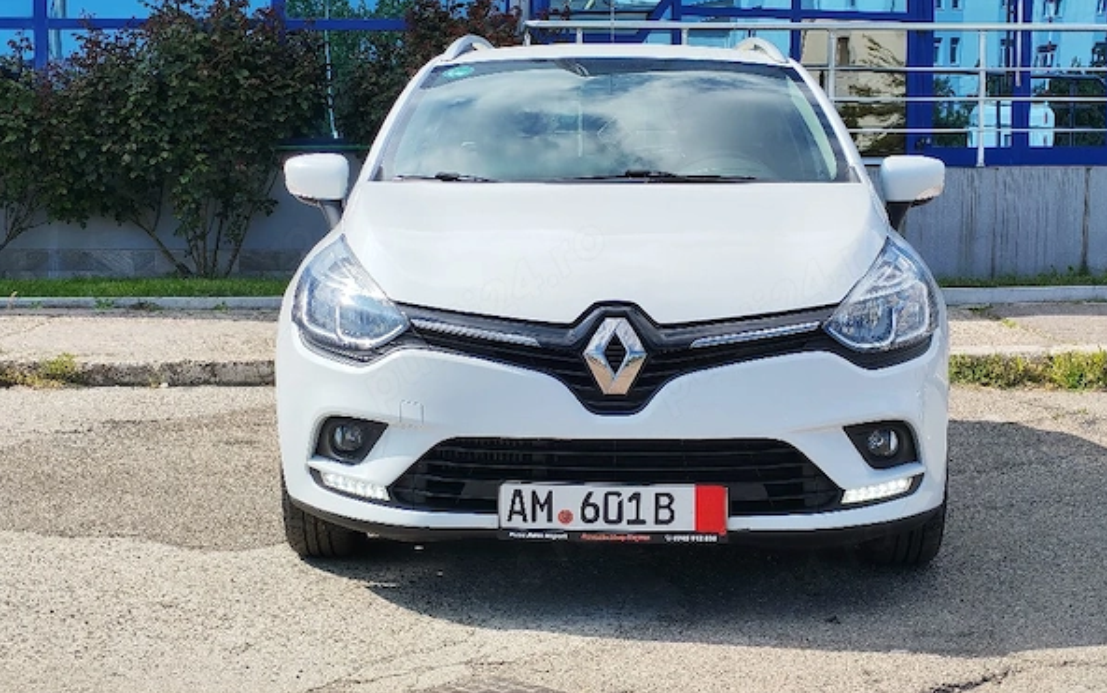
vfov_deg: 17.6
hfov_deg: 27.8
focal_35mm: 74
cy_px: 323
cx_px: 558
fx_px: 2233
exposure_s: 1/1111
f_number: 1.9
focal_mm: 6.12
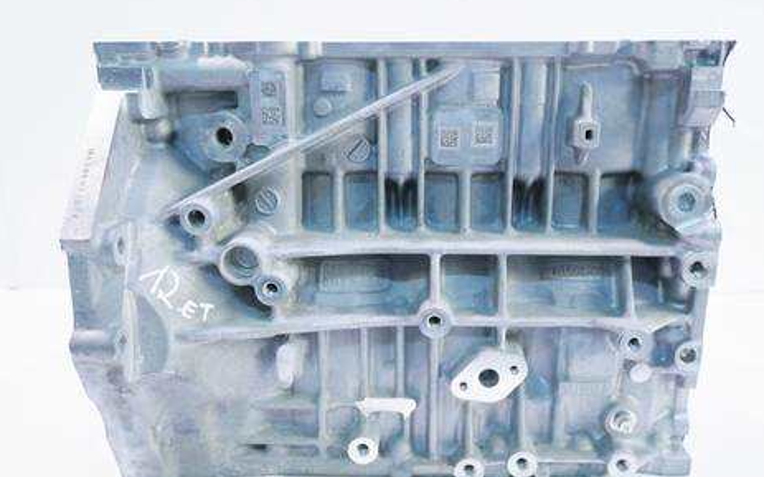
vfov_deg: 38.2
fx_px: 687
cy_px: 272
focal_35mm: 33
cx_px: 393
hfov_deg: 58.2
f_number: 3.8
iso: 640
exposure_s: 1/60
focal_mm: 15
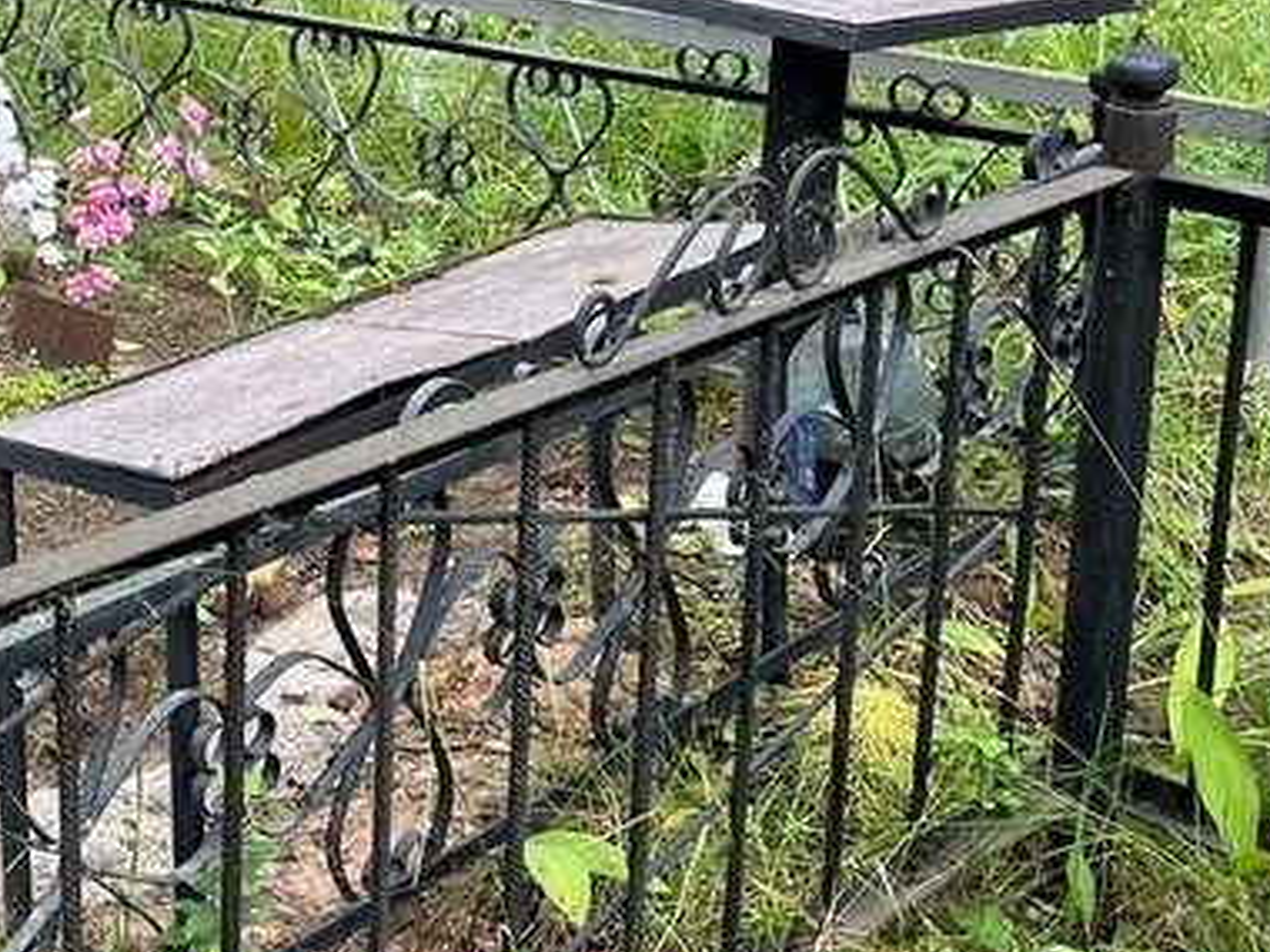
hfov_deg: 25.5
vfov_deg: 20.6
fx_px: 2568
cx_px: -177
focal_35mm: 70
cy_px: 94
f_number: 1.5
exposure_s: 1/203
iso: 40
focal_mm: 5.7
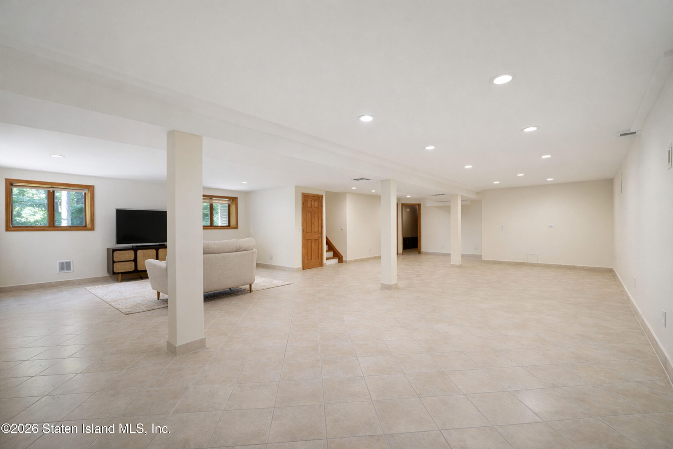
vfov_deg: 72.1
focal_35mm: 16
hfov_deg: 95.0
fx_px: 308
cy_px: 224
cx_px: 336
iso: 1600
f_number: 4
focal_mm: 16.5
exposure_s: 1/160
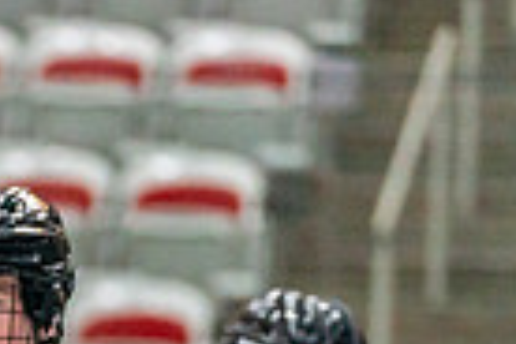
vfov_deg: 2.2
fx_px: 9029
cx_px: -213
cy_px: 600
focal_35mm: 630
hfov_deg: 3.3
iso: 3200
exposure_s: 1/1250
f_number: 2.8
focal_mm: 150
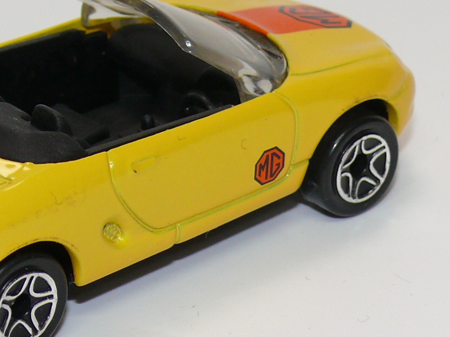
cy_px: 114
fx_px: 2704
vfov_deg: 7.1
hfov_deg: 9.5
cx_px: 98
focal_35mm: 208
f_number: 4
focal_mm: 13.8
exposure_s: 1/30
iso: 100
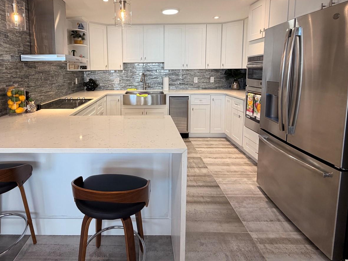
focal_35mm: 19
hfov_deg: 83.8
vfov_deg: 66.9
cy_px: 89
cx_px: 141
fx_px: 191
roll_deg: +0.8
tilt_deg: -5.5
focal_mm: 2.22
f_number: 2.2
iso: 160
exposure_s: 1/120
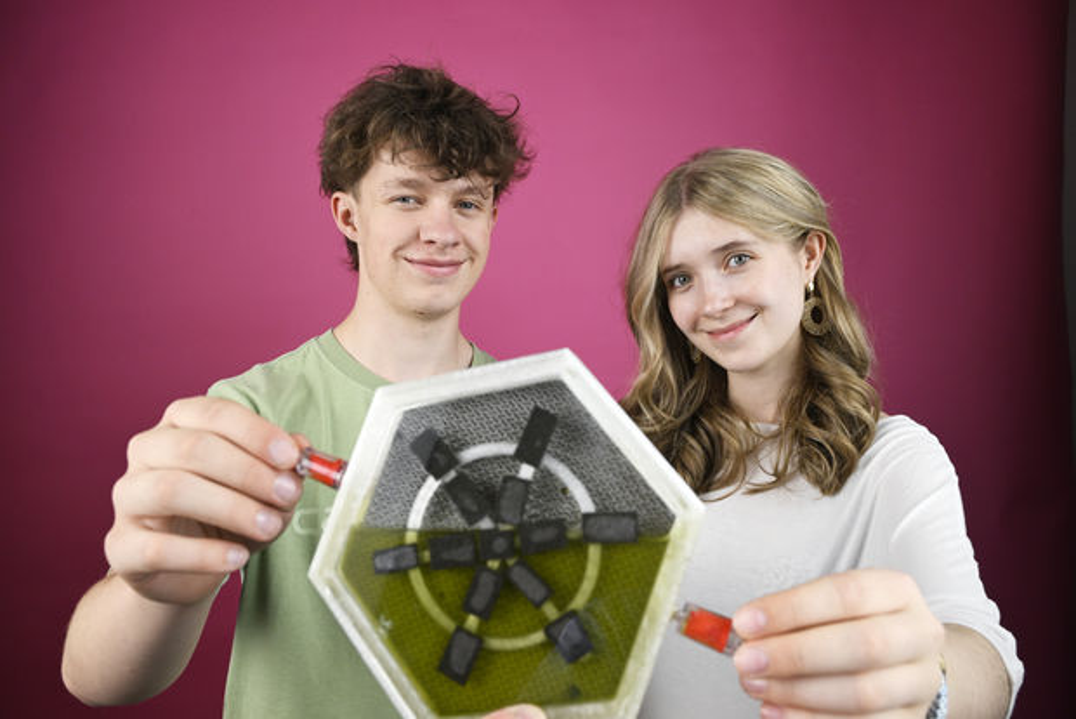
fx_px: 807
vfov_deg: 48.0
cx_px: 538
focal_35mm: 27
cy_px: 360
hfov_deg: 67.4
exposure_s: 1/125
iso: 1000
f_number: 9
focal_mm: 27
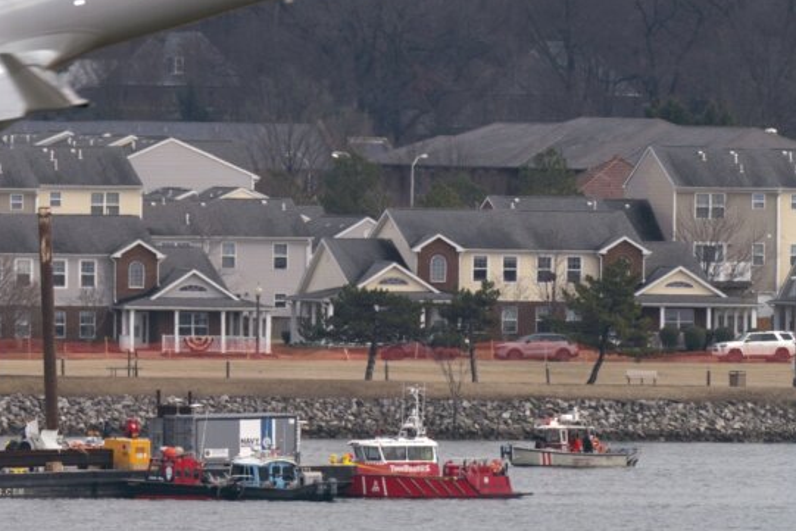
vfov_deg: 0.7
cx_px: -72
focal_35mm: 1863
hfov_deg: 1.1
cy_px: 53
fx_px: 41201
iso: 250
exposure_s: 1/500
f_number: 5.6
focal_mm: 840
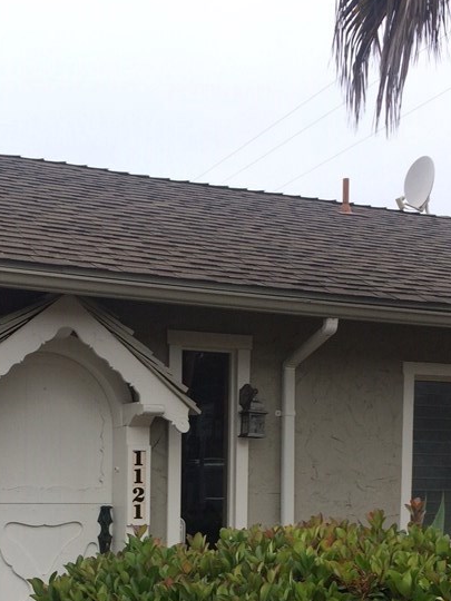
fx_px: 955
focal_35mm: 55
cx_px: 168
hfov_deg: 26.5
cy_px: 555
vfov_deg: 32.9
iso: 32
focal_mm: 4.15
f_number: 2.2
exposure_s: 1/933
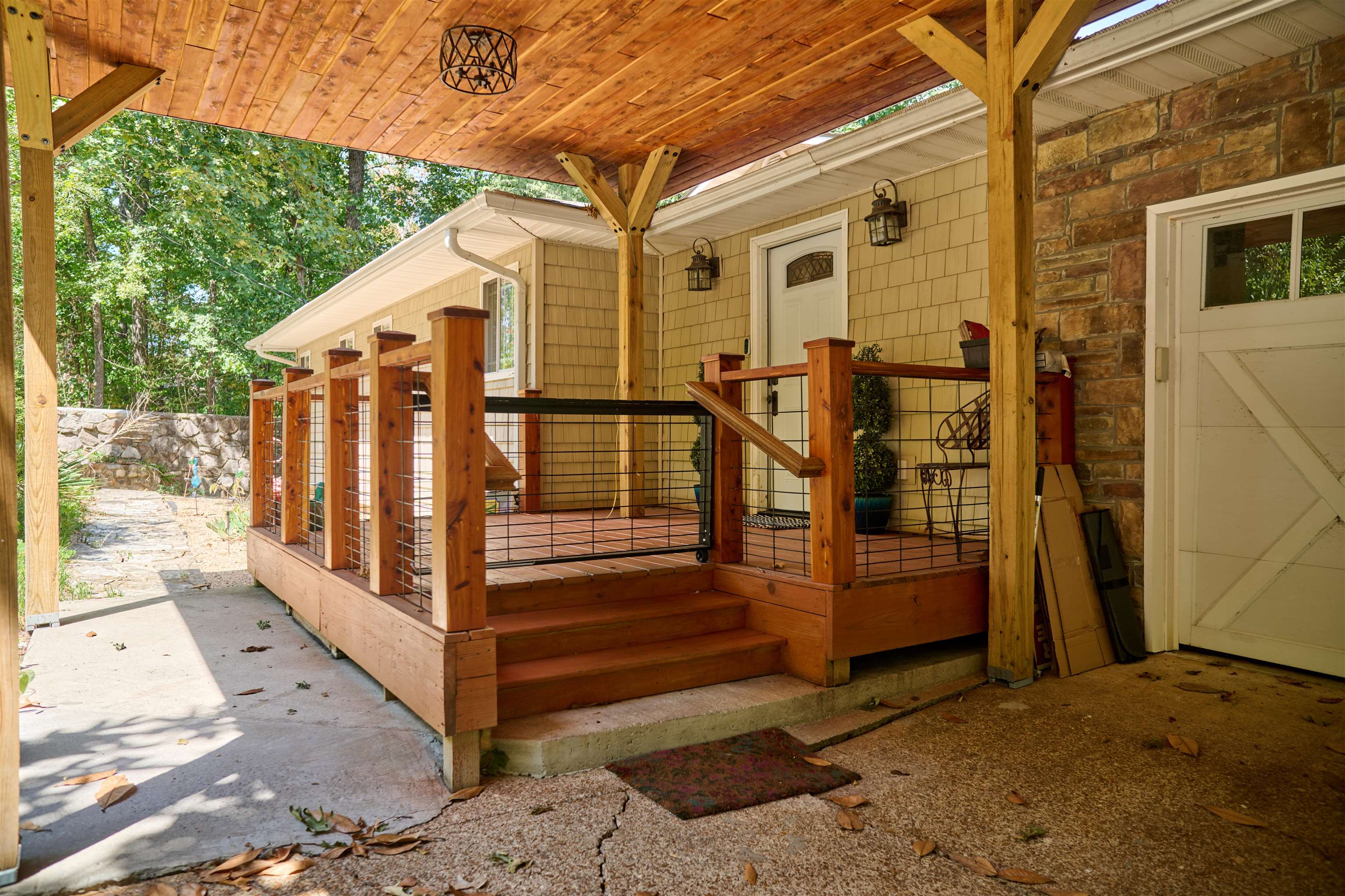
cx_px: 672
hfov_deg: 73.7
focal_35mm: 24
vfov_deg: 53.1
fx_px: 897
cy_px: 448
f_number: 3.2
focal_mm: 24
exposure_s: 1/80
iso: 100
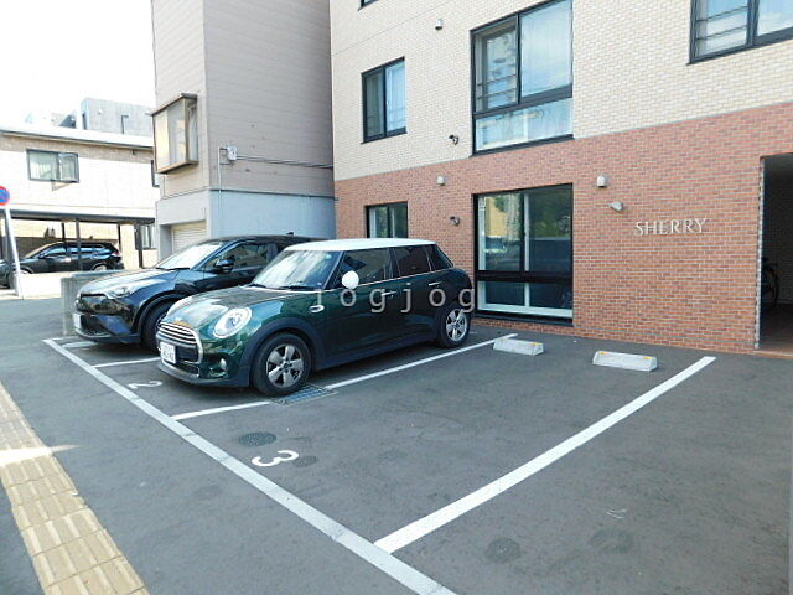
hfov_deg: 73.9
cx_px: 396
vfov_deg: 58.9
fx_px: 527
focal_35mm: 23
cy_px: 298
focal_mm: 4
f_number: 3
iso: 125
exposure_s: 1/250
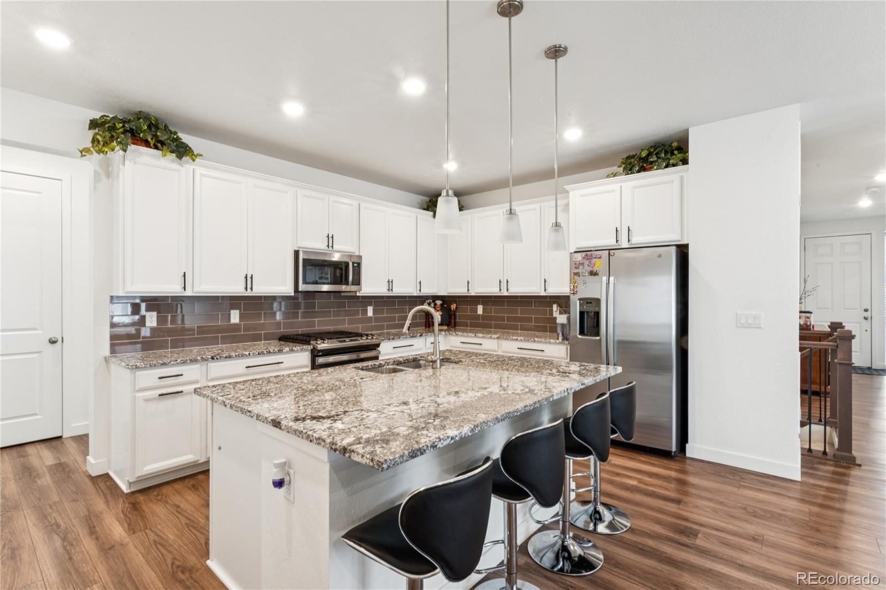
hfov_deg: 94.3
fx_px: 411
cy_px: 295
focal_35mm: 17
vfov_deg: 71.4
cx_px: 443
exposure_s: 2.5
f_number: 22
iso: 100
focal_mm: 16.7
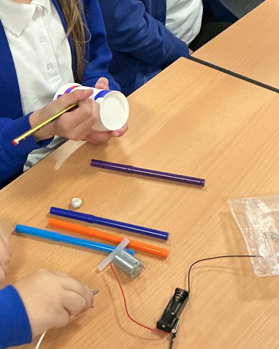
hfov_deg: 19.4
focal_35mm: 76
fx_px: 784
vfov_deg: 25.0
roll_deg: +9.8
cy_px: 154
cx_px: -19
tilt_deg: -39.5
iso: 160
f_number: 1.8
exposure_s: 1/60
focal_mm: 3
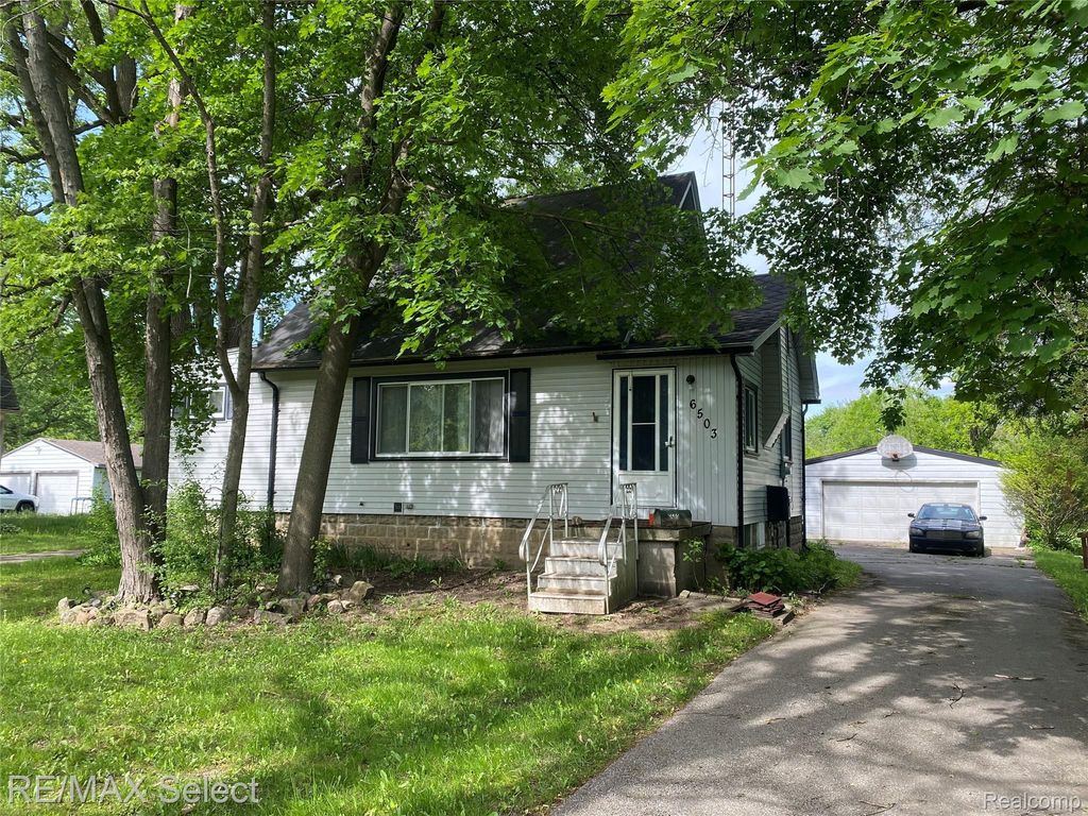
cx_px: 544
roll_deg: -1.0
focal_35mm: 26
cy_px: 408
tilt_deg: +6.2
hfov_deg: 67.3
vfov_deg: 53.1
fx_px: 817
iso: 32
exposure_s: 1/549
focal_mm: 4.25
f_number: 1.8
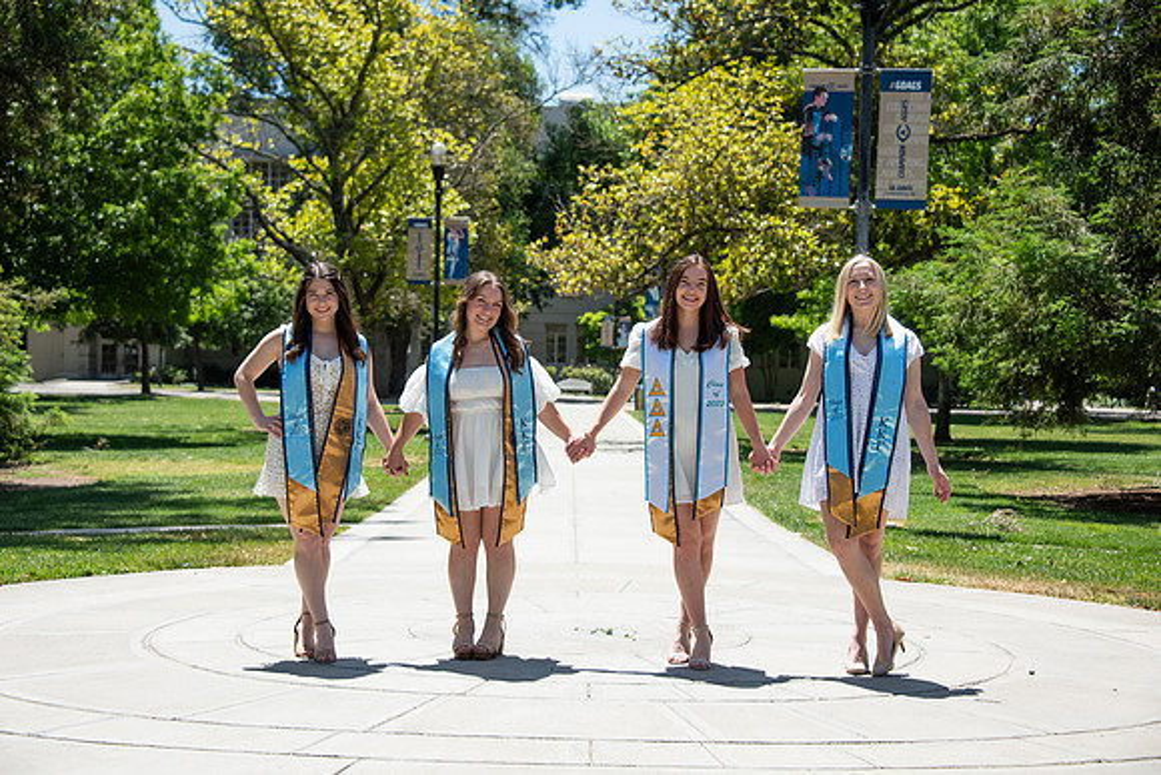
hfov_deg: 32.4
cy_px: 388
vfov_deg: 21.9
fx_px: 2000
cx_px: 580
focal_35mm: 62
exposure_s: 1/2500
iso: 500
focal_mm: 62
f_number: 5.6
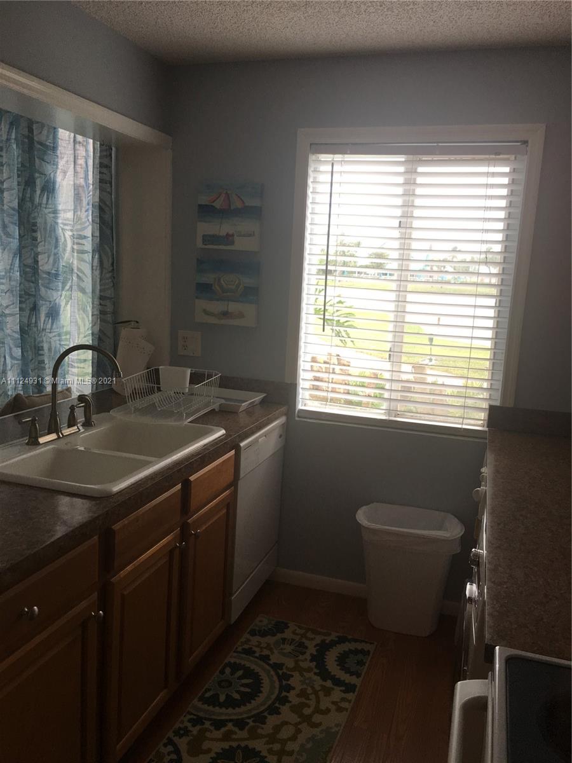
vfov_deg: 61.7
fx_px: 639
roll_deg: -3.1
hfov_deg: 48.2
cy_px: 382
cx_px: 286
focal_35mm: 29
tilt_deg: -10.6
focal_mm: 4.15
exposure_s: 1/120
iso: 40
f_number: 2.2
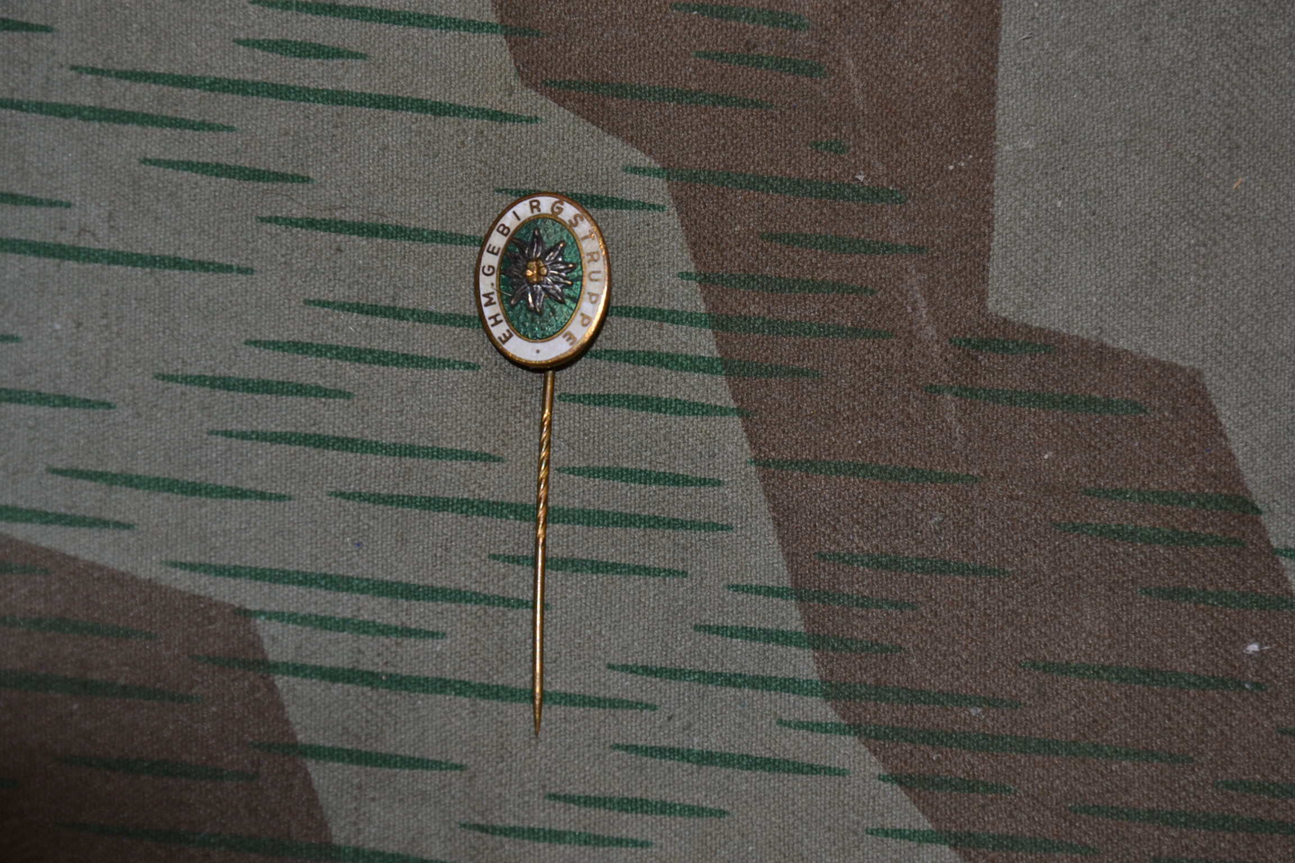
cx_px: 648
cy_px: 432
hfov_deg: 13.0
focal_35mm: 158
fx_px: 5665
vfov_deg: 8.7
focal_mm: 105
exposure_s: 1/60
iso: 100
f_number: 8
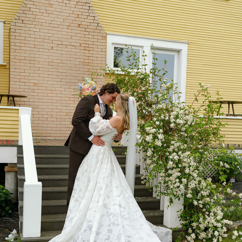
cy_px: 150
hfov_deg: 36.8
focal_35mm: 46
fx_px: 364
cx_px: 121
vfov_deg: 36.6
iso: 320
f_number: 4
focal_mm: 35.7
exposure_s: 1/640
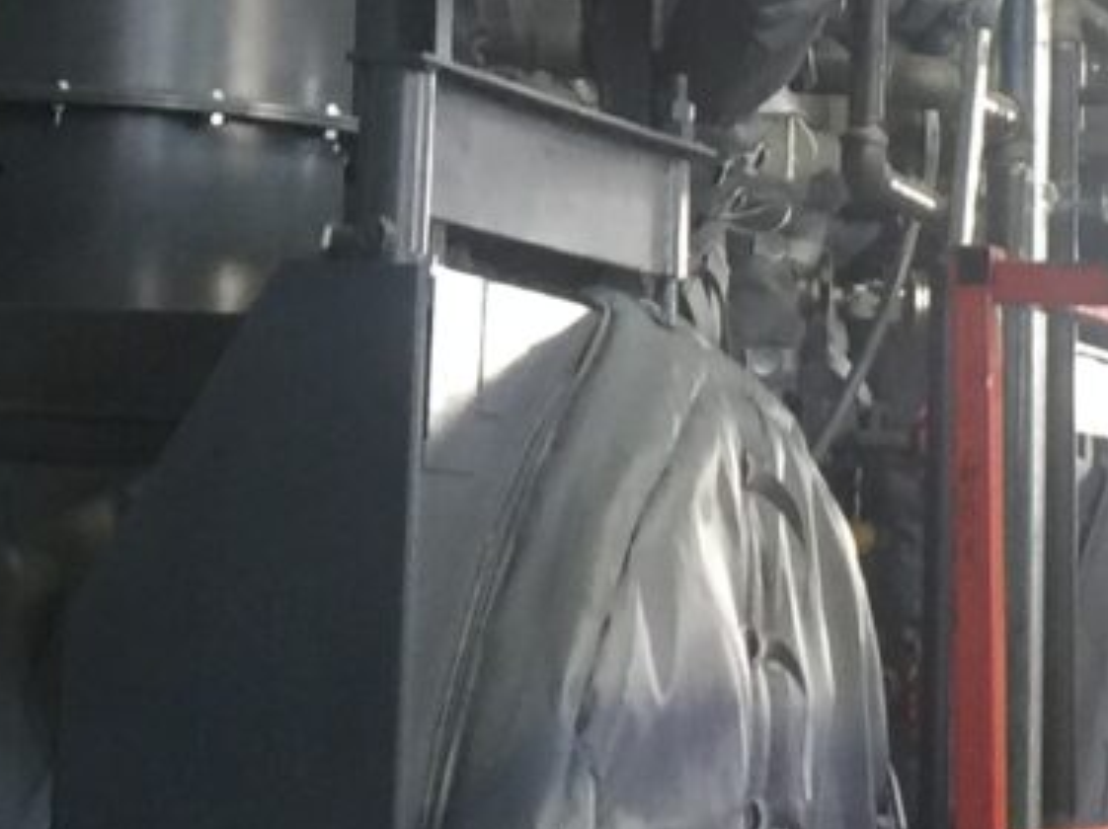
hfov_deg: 13.0
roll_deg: -4.3
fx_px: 4766
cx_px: -95
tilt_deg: +10.5
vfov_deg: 9.8
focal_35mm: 149
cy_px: -195
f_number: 2.2
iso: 50
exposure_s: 1/15
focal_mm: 4.15
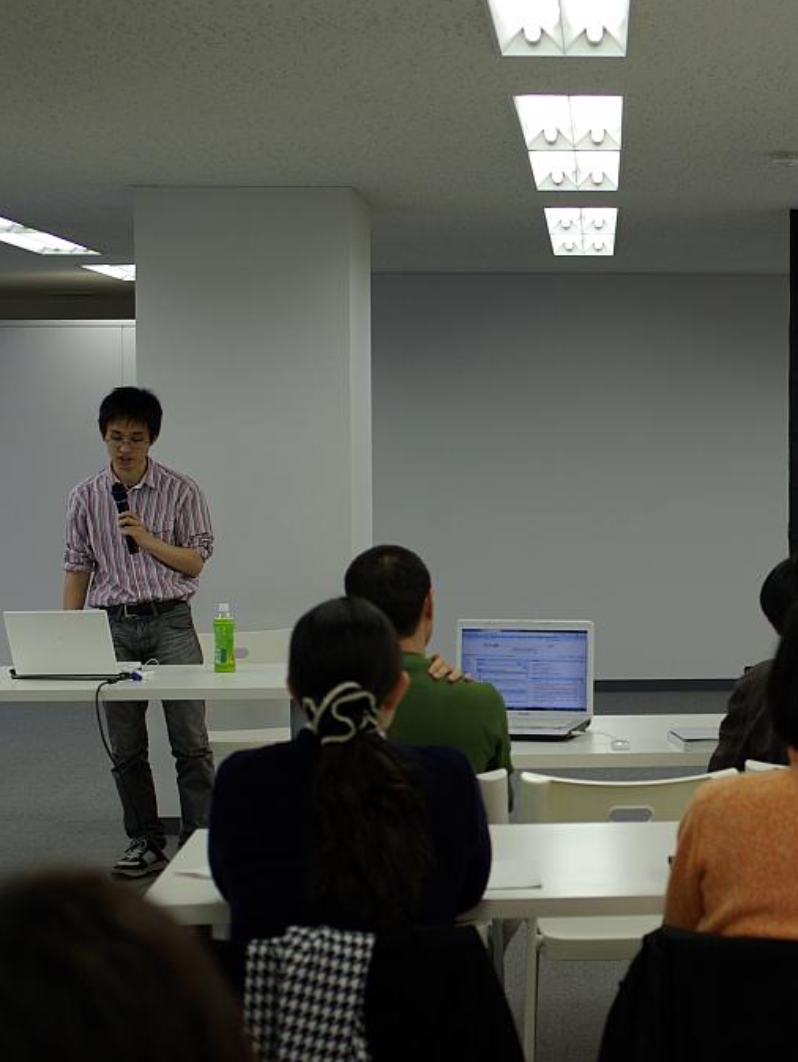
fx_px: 2357
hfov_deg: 18.7
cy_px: 530
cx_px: 806
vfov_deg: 25.4
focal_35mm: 77
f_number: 2.8
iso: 100
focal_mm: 35
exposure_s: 1/60
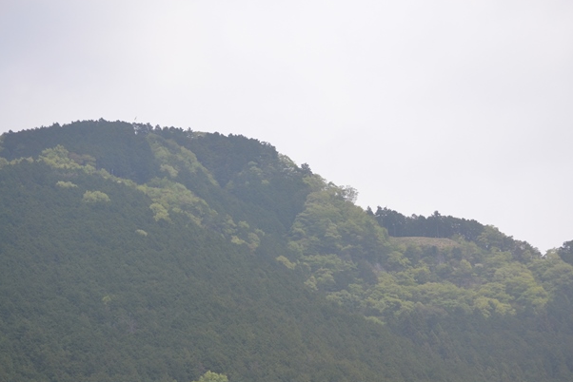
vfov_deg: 11.5
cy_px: 200
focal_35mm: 120
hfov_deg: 17.1
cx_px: 304
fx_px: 1903
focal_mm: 75
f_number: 6.3
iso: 400
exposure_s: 1/1600
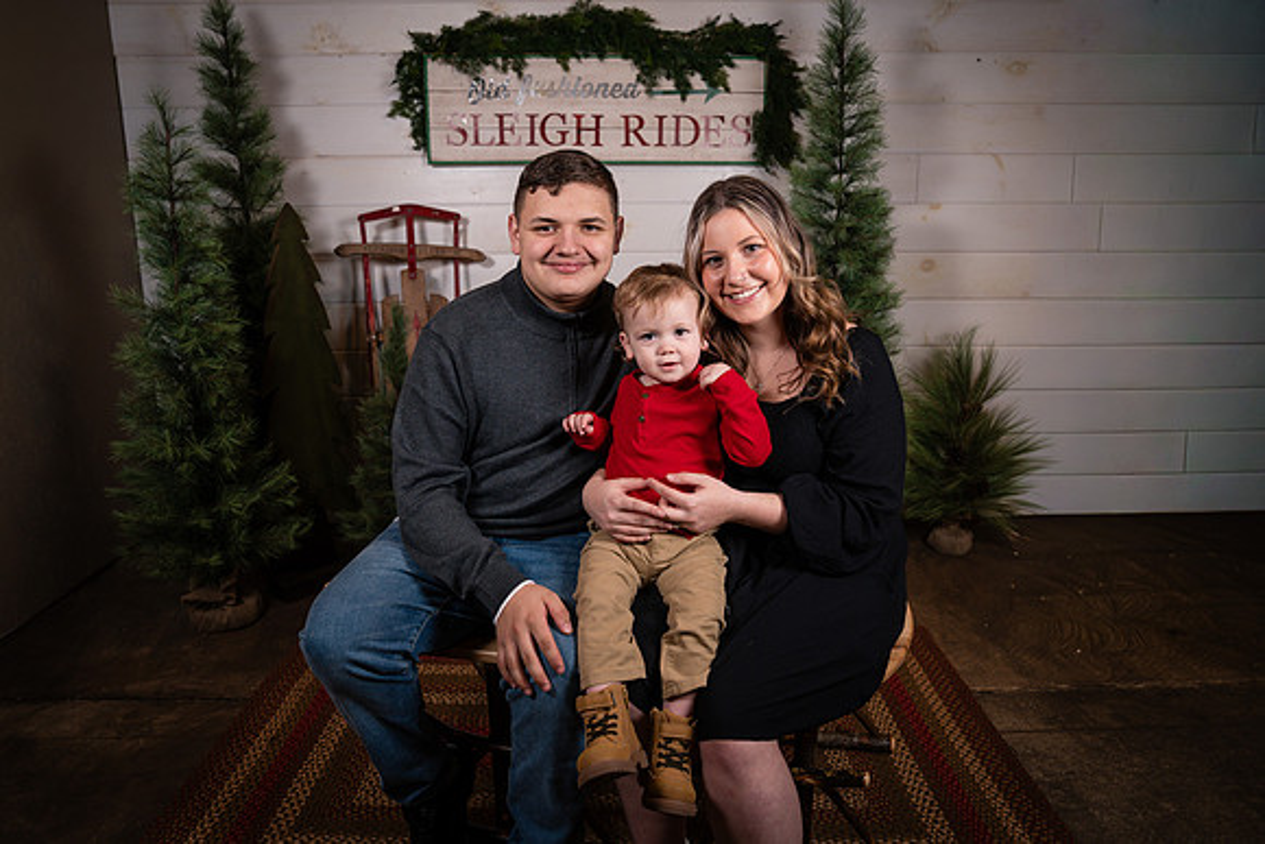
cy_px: 422
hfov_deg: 72.8
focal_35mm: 24
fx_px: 858
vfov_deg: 52.4
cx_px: 639
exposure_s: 1/250
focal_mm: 24
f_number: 3.5
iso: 250
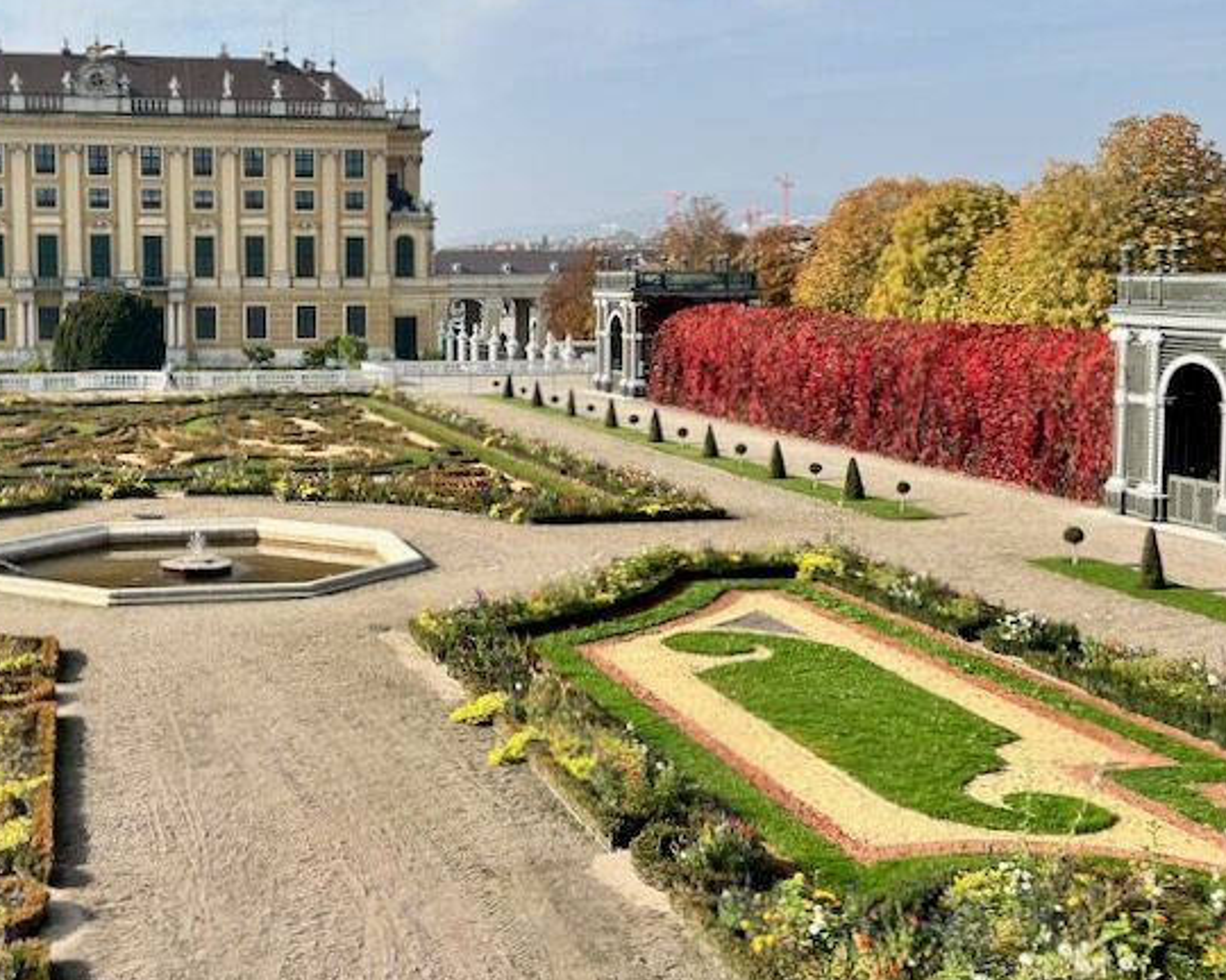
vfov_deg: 32.0
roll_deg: -0.9
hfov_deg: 38.9
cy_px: 388
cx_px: 377
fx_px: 1705
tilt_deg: -4.0
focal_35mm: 47
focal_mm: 5.7
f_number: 1.5
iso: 50
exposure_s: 1/5076
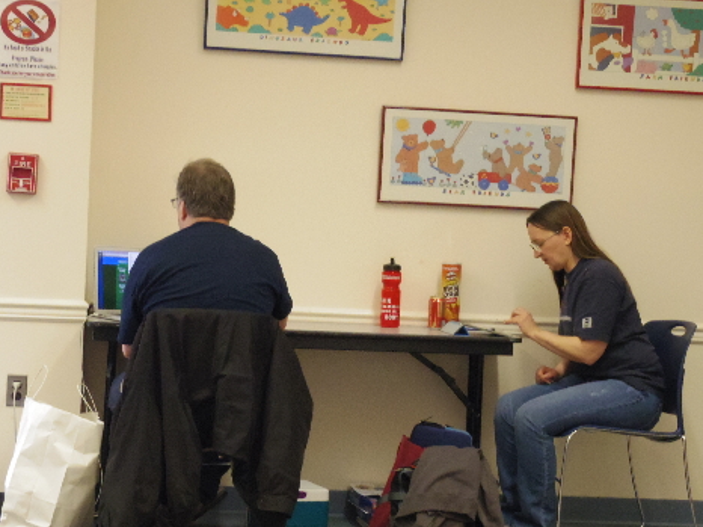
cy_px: 287
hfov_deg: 23.0
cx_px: 361
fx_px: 1725
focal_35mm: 85
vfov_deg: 17.3
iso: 1250
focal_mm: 12
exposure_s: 1/100
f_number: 4.5
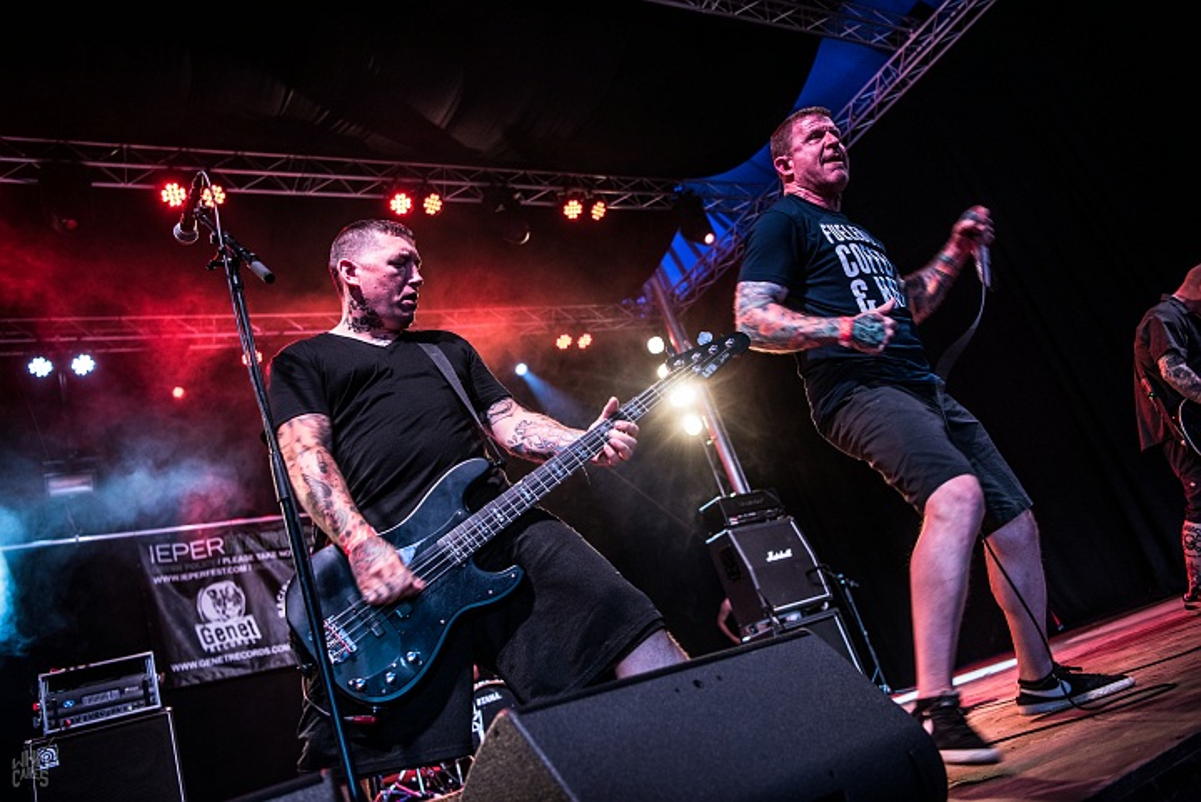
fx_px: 968
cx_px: 600
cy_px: 401
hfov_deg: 63.6
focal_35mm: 29
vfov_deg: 45.0
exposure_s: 1/100
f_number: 2.8
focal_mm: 29
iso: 640
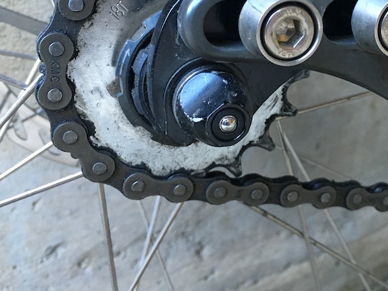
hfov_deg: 37.5
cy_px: 61
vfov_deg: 28.5
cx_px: 280
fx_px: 560
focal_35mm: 50
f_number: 2.2
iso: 100
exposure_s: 1/30
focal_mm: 4.15
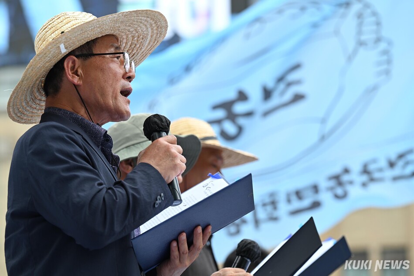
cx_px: 207
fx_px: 1840
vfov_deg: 8.6
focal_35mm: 160
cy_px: 138
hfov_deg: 12.8
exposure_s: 1/500
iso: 320
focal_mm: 160
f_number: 4.5
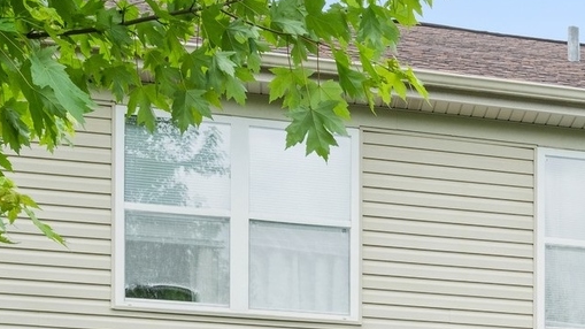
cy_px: 415
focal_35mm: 100
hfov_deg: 20.8
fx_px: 1551
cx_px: 555
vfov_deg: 11.8
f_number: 8
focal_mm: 30
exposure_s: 1/320
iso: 400
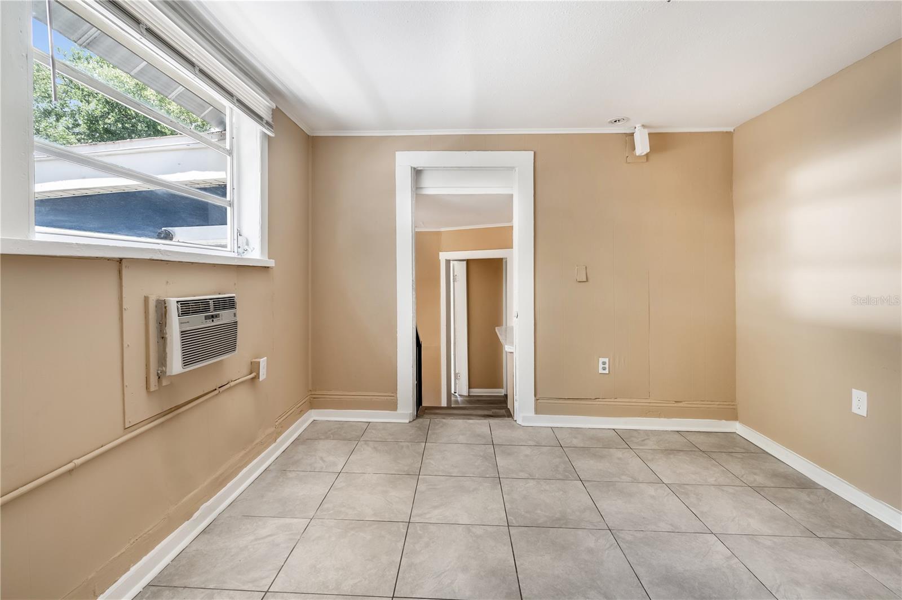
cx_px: 451
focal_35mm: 15
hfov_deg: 100.4
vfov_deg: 77.3
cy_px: 300
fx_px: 376
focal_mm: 10
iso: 64
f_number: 8
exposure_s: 2
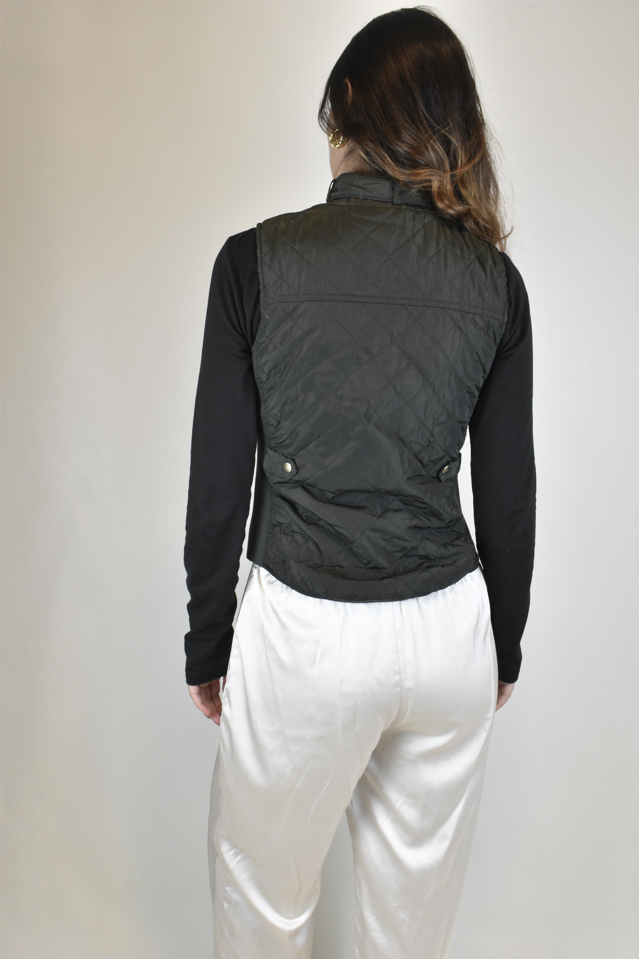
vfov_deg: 51.3
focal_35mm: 38
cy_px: 480
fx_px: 998
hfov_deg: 35.5
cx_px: 320
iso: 1600
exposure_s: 1/50
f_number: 13
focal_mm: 25
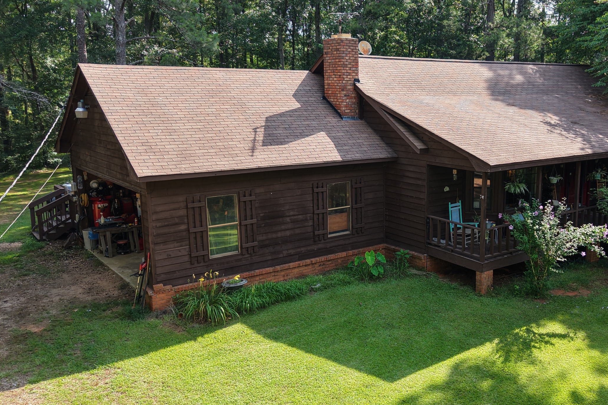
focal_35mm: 37
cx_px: 400
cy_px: 207
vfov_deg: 36.0
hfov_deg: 51.0
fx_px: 625
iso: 100
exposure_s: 1/500
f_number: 1.8
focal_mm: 8.67
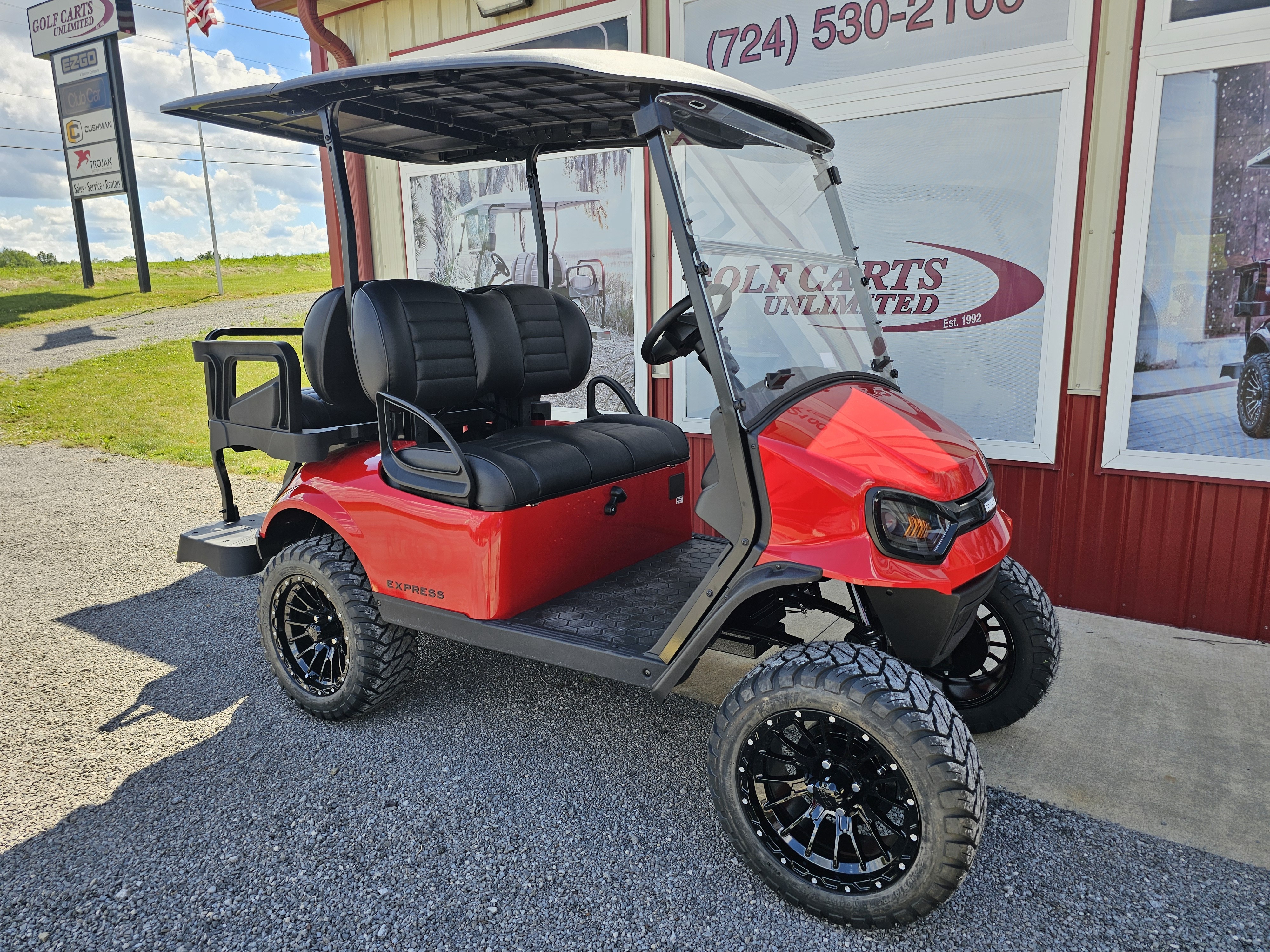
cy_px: 476
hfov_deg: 73.9
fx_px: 844
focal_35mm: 23
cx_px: 635
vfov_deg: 58.9
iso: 10
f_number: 1.7
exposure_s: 1/232
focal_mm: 6.3
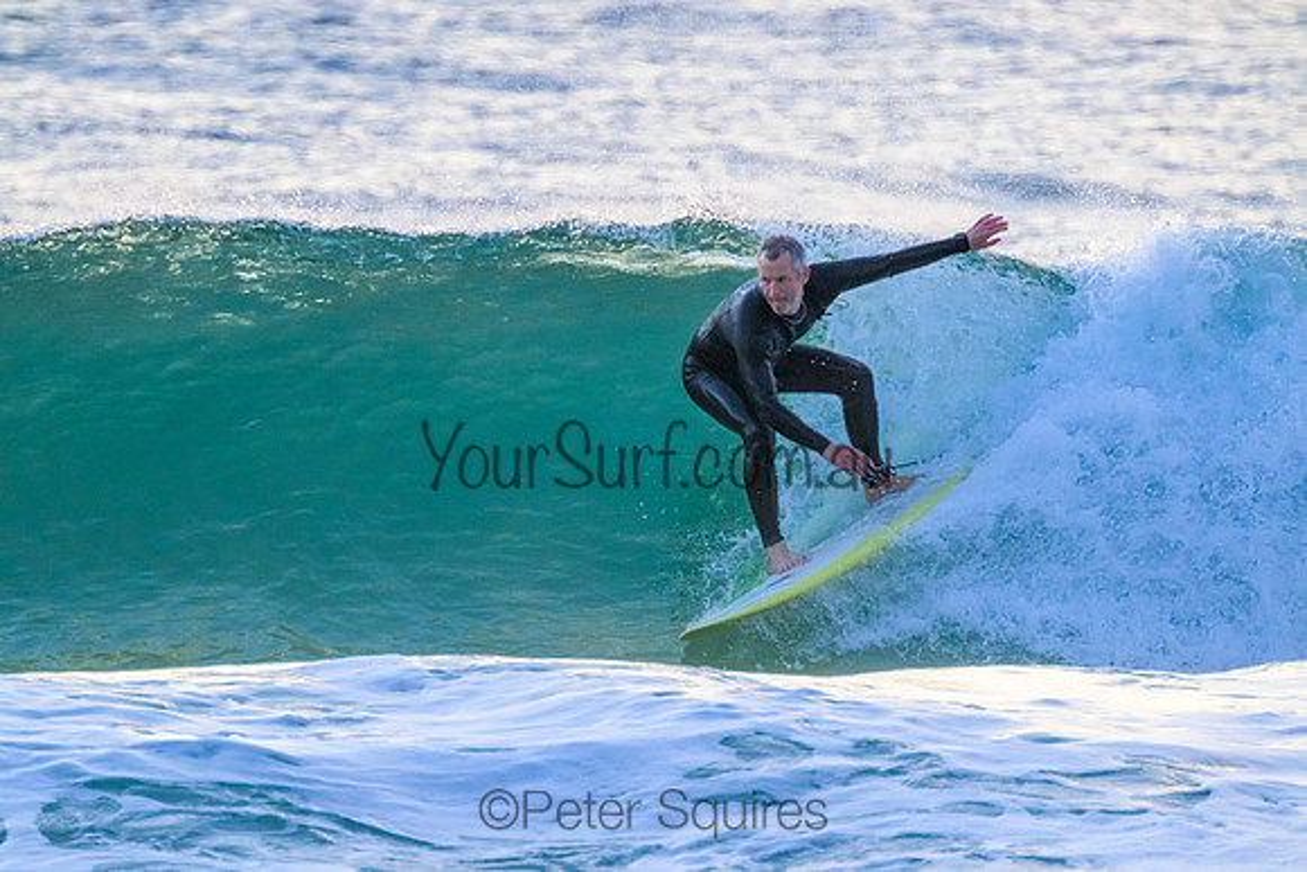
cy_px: 436
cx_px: 654
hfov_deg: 2.6
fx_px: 29050
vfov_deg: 1.7
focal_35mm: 800
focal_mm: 800
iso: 5000
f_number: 11
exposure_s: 1/1250
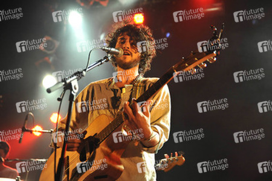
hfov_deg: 41.1
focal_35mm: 48
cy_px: 90
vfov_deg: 28.1
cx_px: 136
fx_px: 363
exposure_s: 1/160
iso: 2000
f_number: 2.8
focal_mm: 48
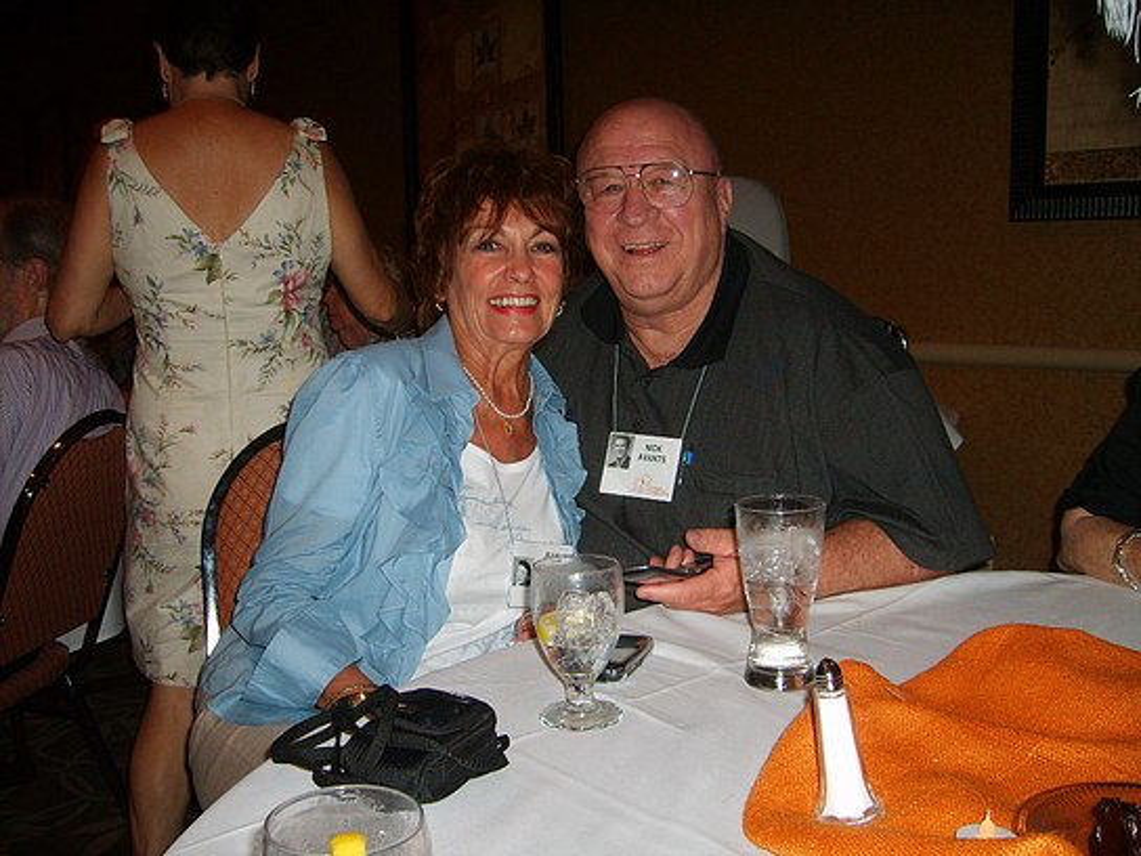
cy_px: 428
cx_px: 570
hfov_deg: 52.6
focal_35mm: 35
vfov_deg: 40.7
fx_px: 1154
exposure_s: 1/45
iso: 100
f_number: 2.8
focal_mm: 5.8
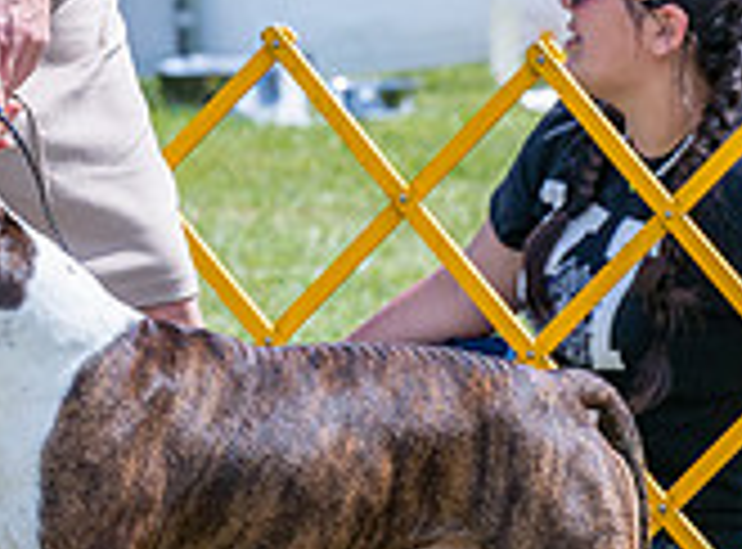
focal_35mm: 831
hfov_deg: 2.4
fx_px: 17722
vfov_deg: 1.8
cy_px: -23
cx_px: 71
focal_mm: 192
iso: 400
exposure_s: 1/1600
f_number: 5.6
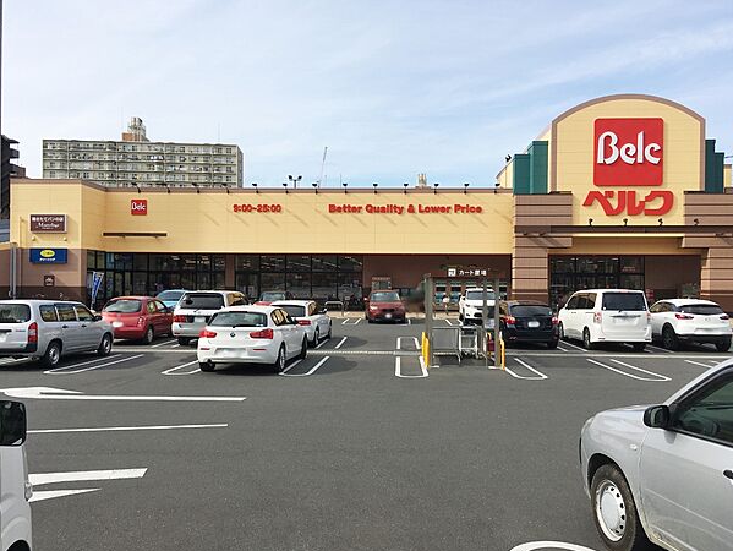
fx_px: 636
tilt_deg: -1.7
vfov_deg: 46.8
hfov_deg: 59.9
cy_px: 283
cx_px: 378
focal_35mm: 30
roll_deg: +0.2
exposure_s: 1/1570
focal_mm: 4.15
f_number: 2.2
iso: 25
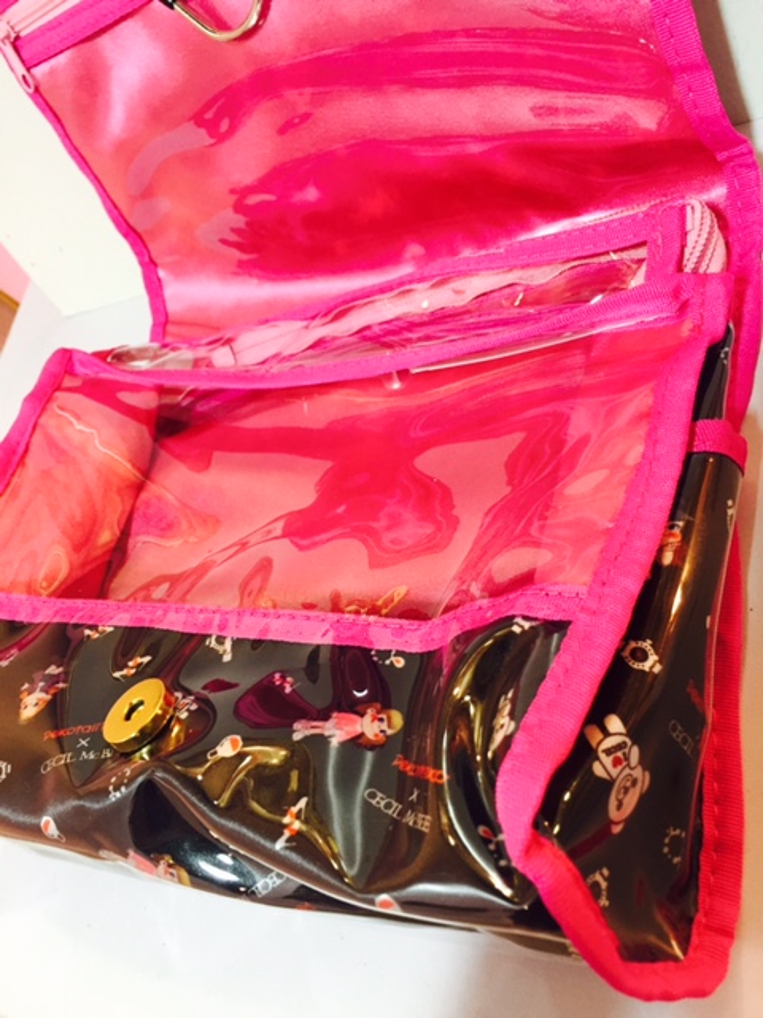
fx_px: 852
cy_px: 509
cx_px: 382
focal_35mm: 29
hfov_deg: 48.2
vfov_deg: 61.7
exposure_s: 1/33
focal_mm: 4.15
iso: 160
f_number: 2.2
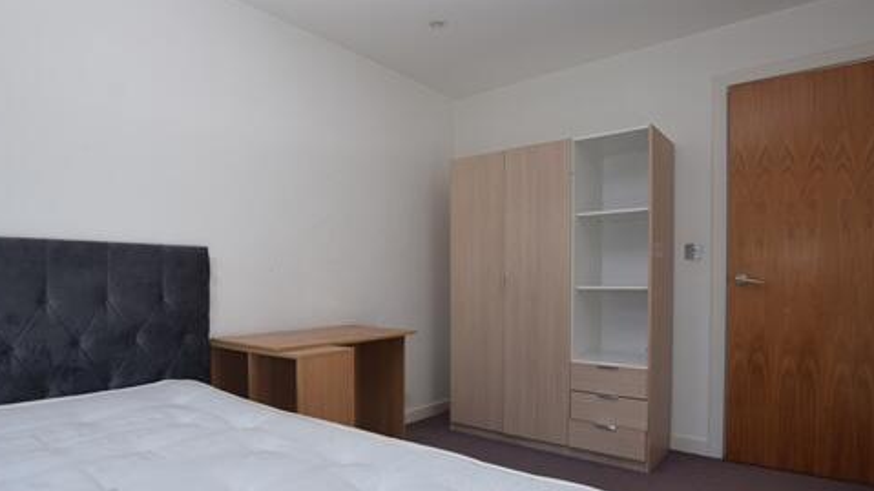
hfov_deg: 83.0
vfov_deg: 53.1
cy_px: 296
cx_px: 356
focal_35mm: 21
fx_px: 486
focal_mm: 10
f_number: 8
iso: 360
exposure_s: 1/250
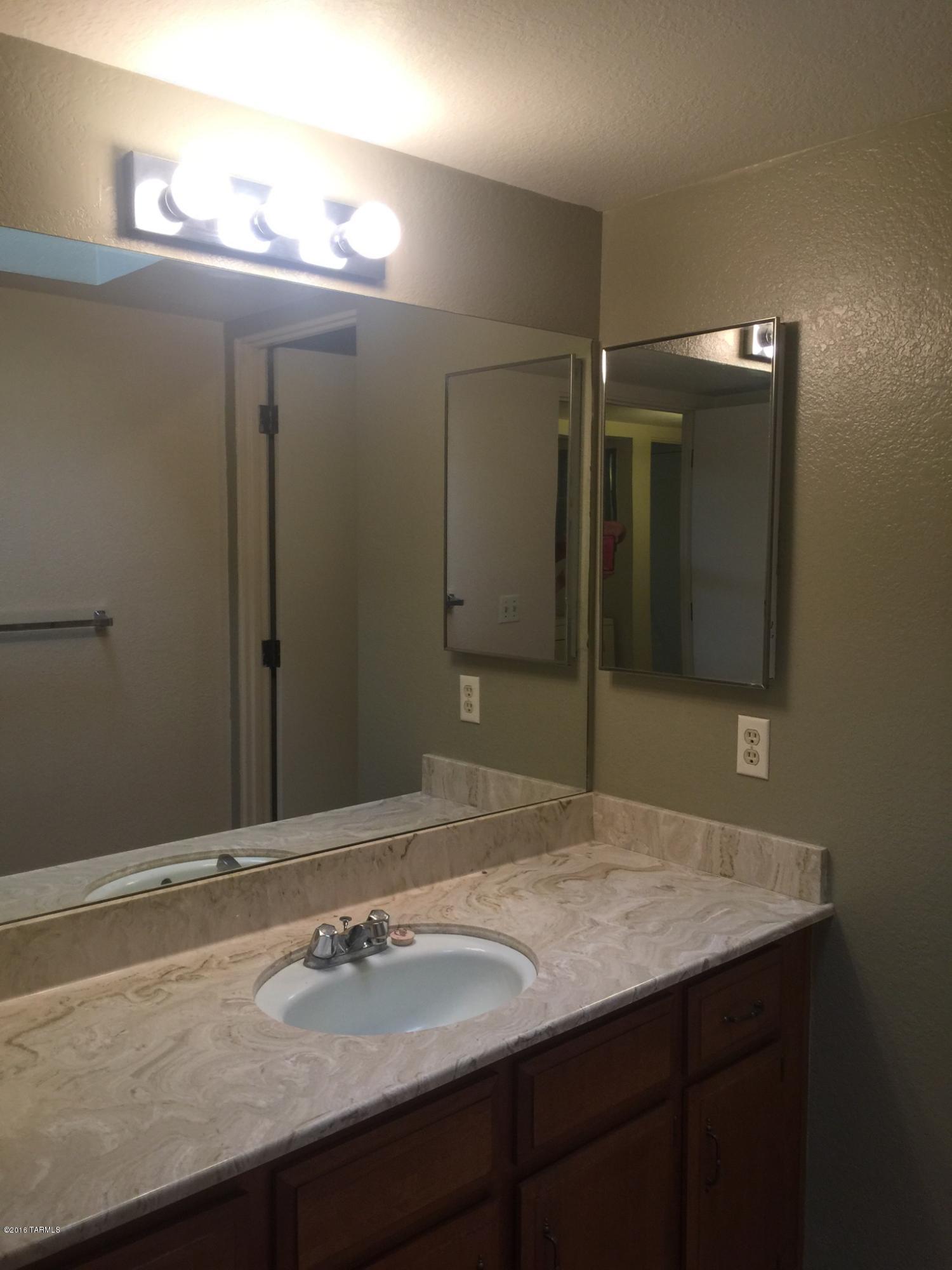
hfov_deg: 48.2
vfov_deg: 61.7
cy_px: 635
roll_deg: -0.3
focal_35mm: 29
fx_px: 1063
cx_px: 476
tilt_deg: -4.3
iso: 40
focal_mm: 4.15
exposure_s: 1/30
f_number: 2.2
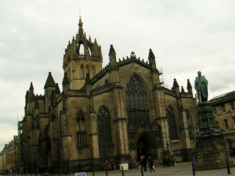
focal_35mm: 38
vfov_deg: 37.7
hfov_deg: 49.0
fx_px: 258
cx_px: 118
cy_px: 88
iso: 50
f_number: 2.8
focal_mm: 5.8
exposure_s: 1/458
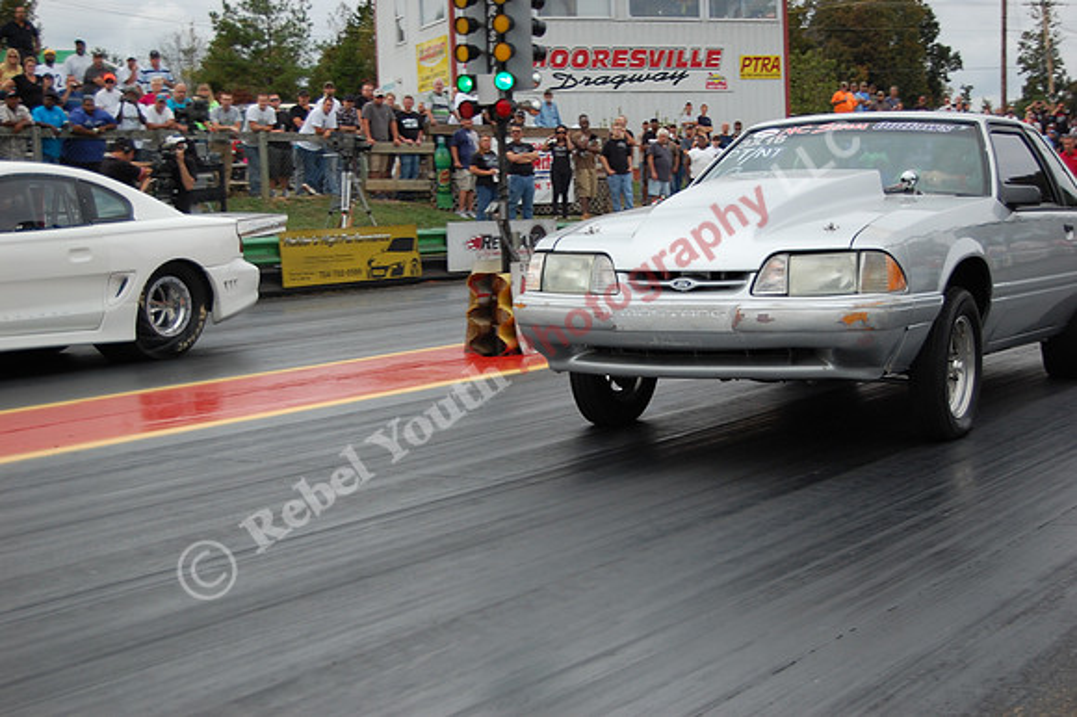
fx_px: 1704
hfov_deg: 35.1
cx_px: 538
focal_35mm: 57
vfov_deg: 23.8
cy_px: 358
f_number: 5
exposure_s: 1/1000
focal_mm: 38
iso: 360
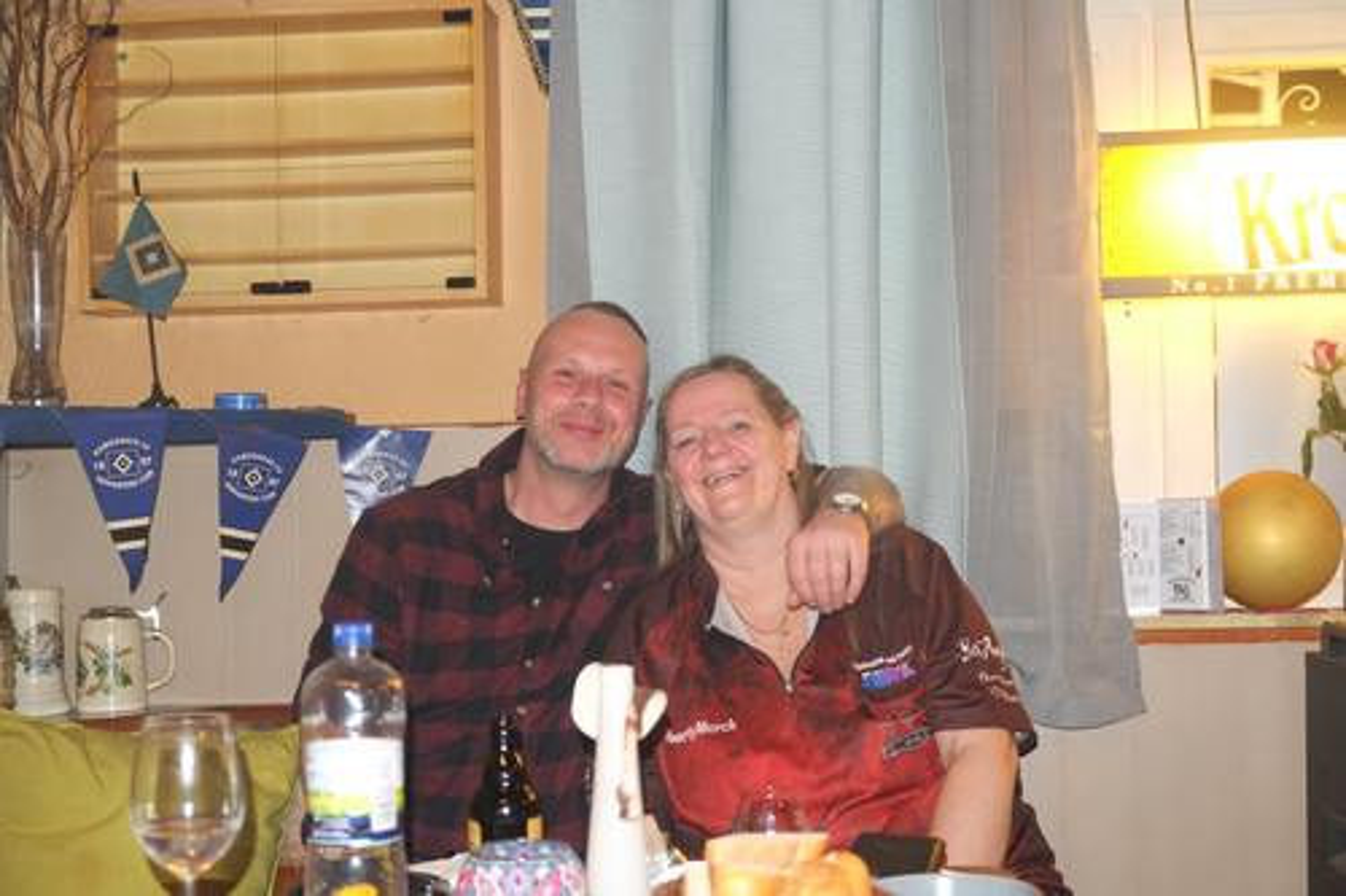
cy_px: 448
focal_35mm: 47
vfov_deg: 28.6
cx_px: 673
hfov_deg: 41.9
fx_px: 1757
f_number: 3.6
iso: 800
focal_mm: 31.5
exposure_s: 1/15
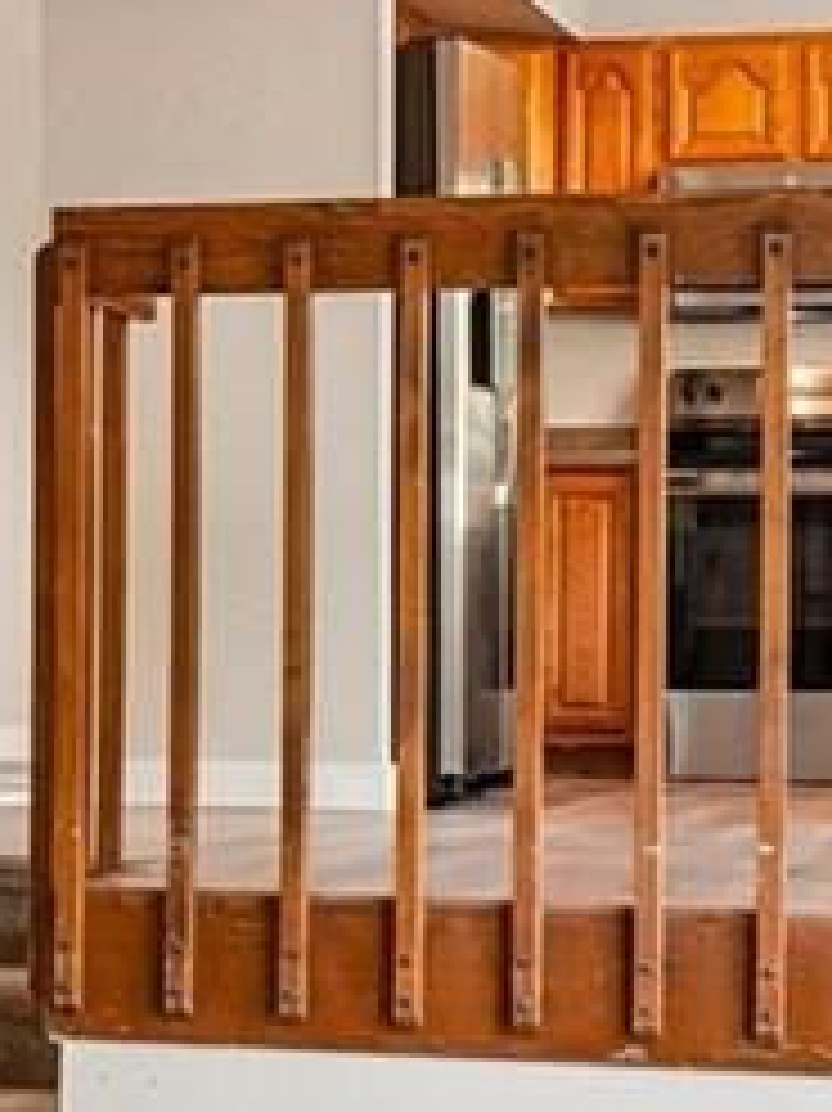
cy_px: 653
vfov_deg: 17.6
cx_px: -22
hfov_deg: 13.0
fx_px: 3592
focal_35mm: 112
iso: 400
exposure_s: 1/20
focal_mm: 12
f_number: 8
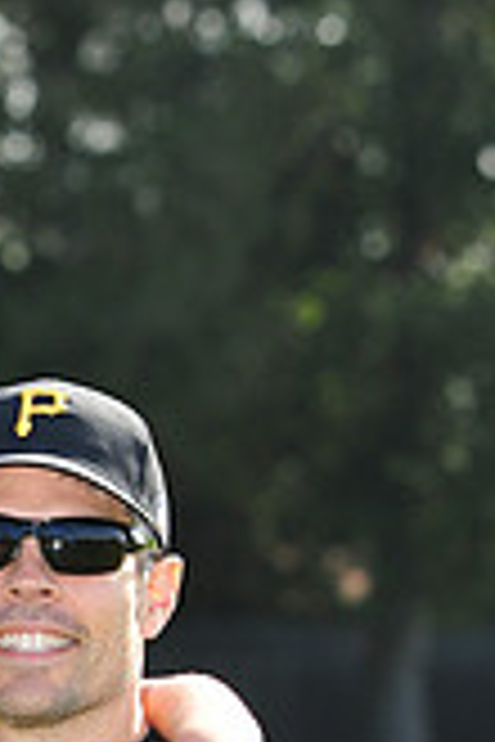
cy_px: 1174
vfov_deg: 5.5
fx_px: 7610
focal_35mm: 369
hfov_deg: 3.7
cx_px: -207
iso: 400
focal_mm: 105
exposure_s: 1/800
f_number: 5.6
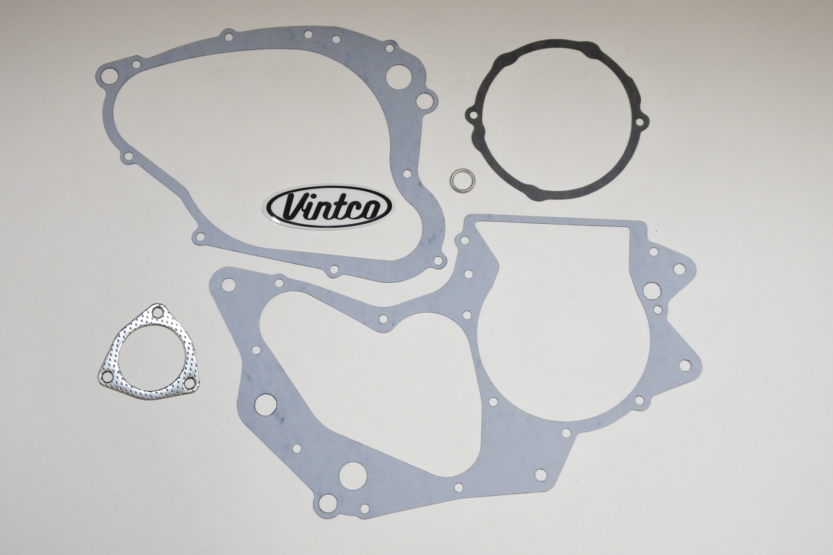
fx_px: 1111
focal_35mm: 48
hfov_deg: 41.1
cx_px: 416
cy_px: 278
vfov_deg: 28.1
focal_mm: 18
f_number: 4.5
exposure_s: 1/125
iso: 800
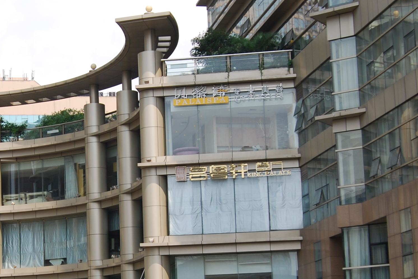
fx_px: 1091
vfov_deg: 14.5
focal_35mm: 94
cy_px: 206
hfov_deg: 21.4
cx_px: 85
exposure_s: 1/200
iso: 100
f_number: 7.1
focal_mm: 24
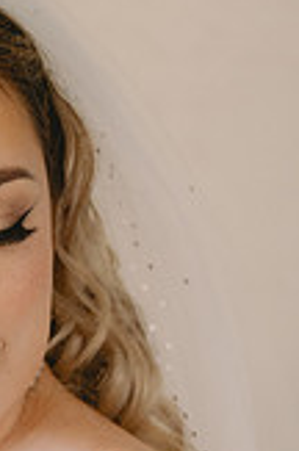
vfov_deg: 10.6
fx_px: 2415
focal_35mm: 193
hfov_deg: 7.0
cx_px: -62
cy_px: 473
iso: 1600
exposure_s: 1/320
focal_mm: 70
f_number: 2.8
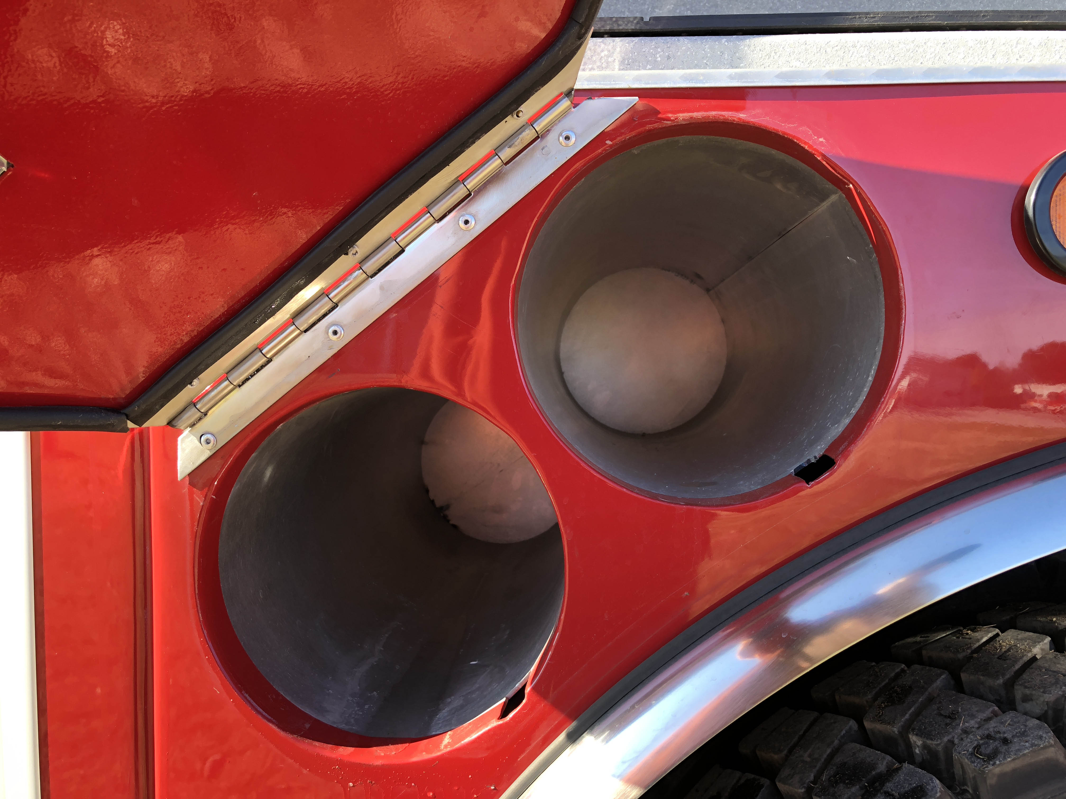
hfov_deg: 63.4
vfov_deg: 49.7
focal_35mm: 28
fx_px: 862
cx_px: 533
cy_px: 400
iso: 32
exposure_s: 1/120
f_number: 1.8
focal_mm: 4
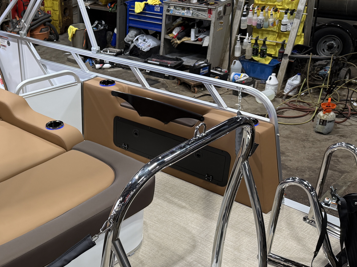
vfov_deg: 30.5
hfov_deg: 37.2
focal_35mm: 47
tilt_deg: -30.9
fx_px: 485
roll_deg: +3.9
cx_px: 20
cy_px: 194
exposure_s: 1/120
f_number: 1.78
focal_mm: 6.76
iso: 80
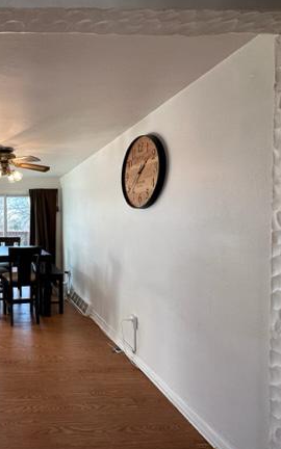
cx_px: 6
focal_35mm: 22
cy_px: 231
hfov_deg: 46.9
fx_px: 270
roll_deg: +1.0
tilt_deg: -0.7
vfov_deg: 79.6
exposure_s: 1/120
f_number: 2.2
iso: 80
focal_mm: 2.22
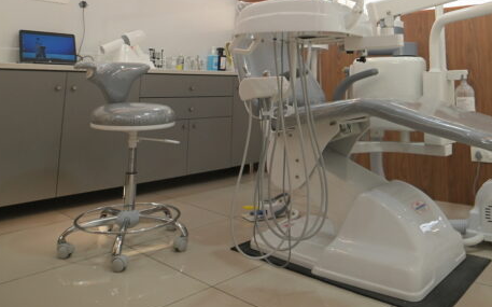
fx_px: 429
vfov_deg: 34.4
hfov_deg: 57.7
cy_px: -25
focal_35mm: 32
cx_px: 346
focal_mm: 14
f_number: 4
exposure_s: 1/160
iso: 1000
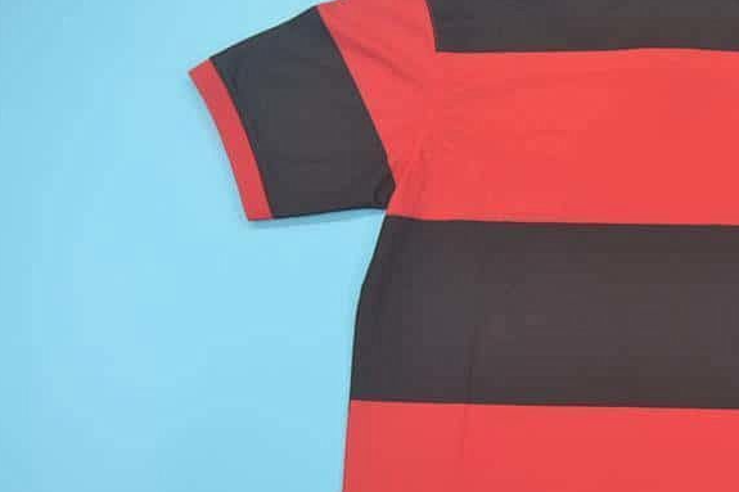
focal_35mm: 62
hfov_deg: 30.9
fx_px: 1272
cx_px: 664
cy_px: 315
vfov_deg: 21.8
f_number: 4
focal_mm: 22
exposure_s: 1/80
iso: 200
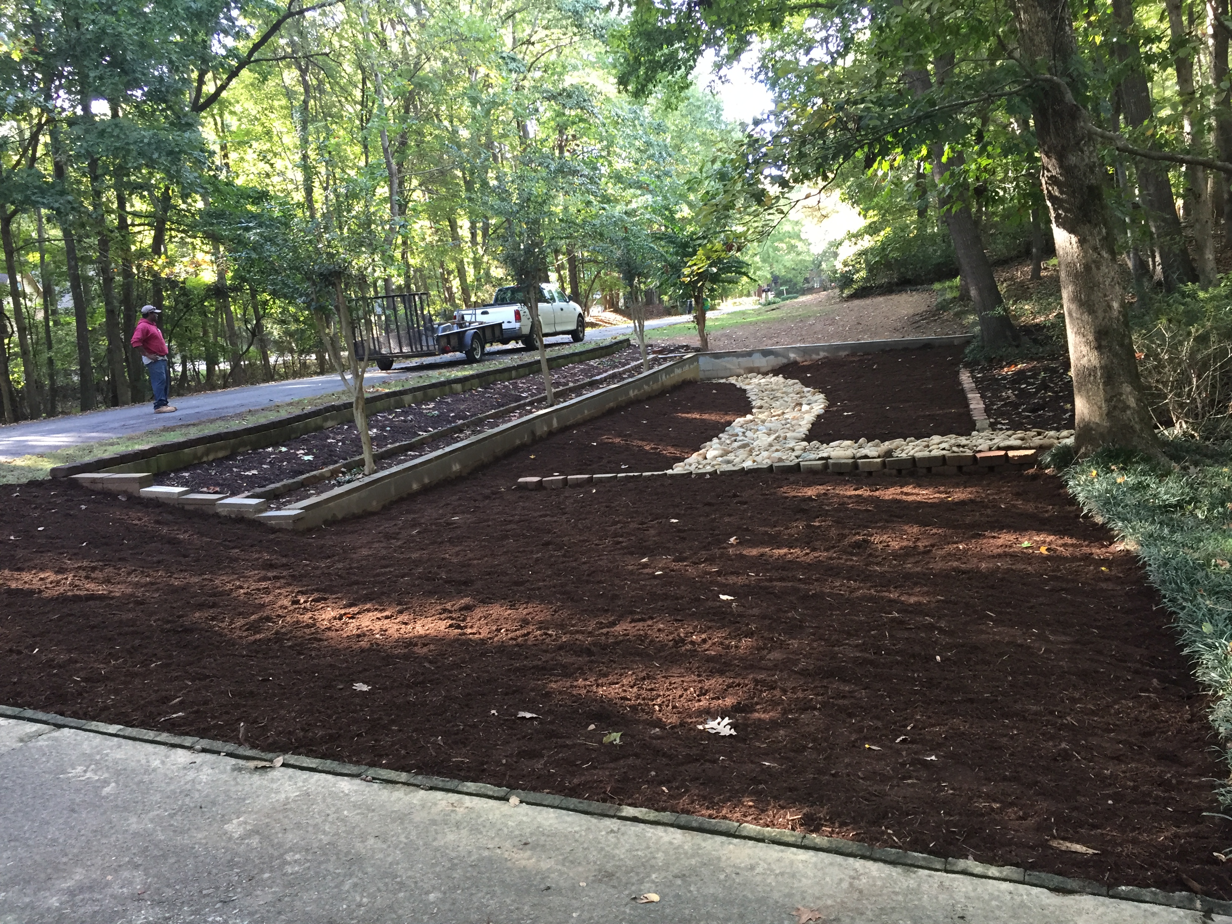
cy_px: 462
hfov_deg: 61.7
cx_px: 616
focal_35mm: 29
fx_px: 1032
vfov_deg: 48.2
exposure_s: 1/30
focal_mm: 4.15
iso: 50
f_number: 2.2
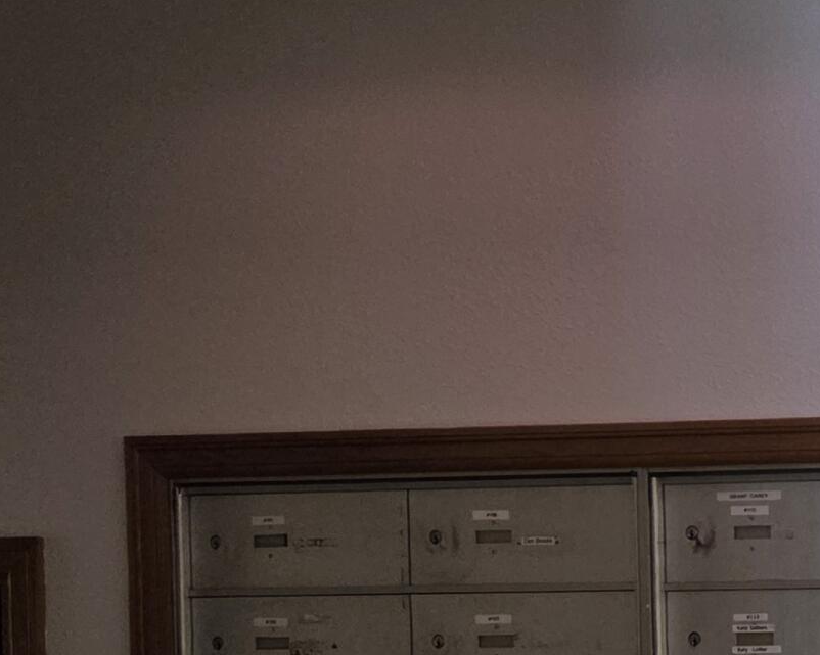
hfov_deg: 19.5
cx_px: 1263
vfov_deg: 17.8
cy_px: 668
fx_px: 2038
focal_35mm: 84
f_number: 1.8
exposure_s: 1/120
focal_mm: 5.4
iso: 250
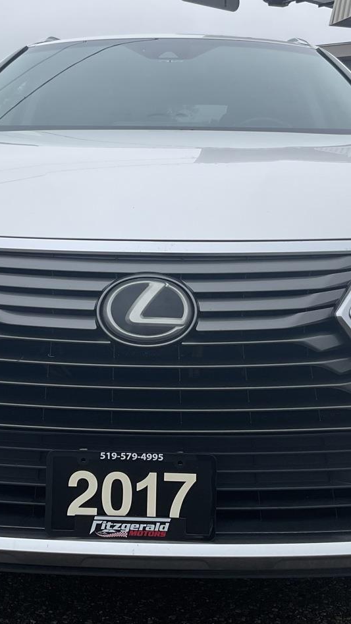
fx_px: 794
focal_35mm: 48
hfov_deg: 24.9
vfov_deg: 42.9
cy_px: 302
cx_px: 161
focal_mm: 3
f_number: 1.8
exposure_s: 1/574
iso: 16
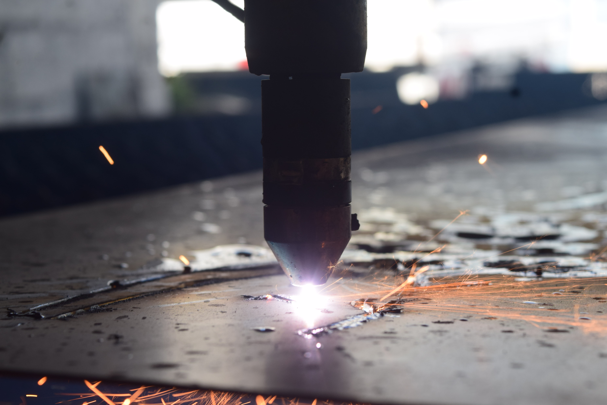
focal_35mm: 82
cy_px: 202
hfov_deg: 24.6
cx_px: 304
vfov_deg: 16.6
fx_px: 1391
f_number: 10
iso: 400
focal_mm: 55
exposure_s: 1/200
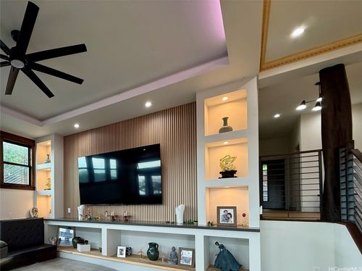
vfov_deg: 85.6
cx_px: 181
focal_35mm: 14
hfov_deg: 102.1
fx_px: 146
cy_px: 136
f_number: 2.2
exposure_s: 1/120
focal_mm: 2.22
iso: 200
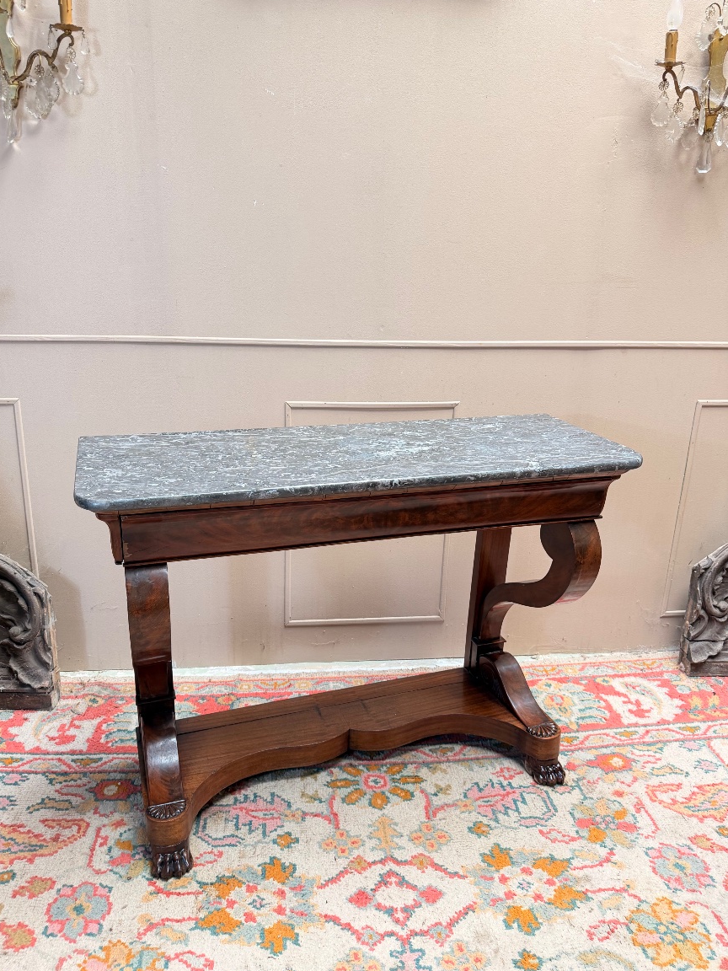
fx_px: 701
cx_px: 350
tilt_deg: -19.0
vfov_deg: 69.4
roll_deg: -0.6
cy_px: 490
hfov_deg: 54.9
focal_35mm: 25
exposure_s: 1/77
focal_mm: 6.76
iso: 200
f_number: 1.78
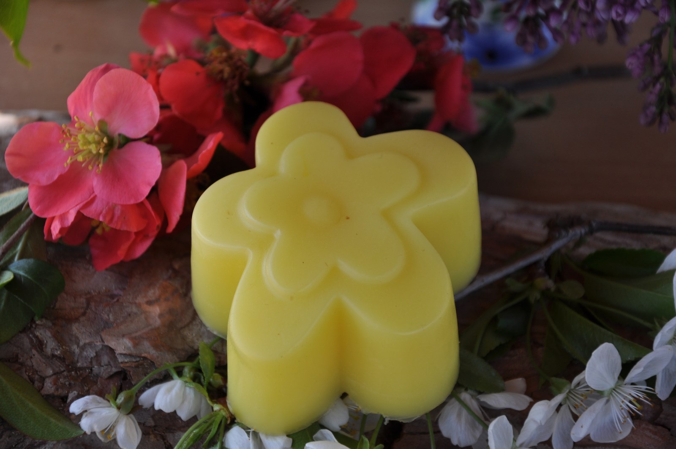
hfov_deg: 13.1
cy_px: 224
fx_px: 2954
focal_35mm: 158
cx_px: 338
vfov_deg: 8.7
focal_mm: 105
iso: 200
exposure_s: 1/250
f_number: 5.6
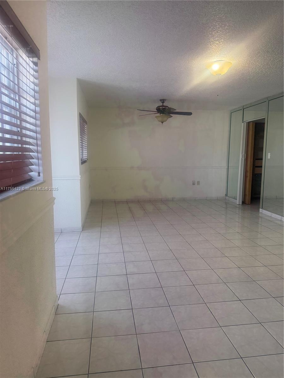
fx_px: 263
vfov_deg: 71.6
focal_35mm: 24
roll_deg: -0.5
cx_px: 142
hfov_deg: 56.8
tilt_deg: -7.3
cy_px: 189
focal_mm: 6.76
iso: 200
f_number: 1.78
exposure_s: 1/151
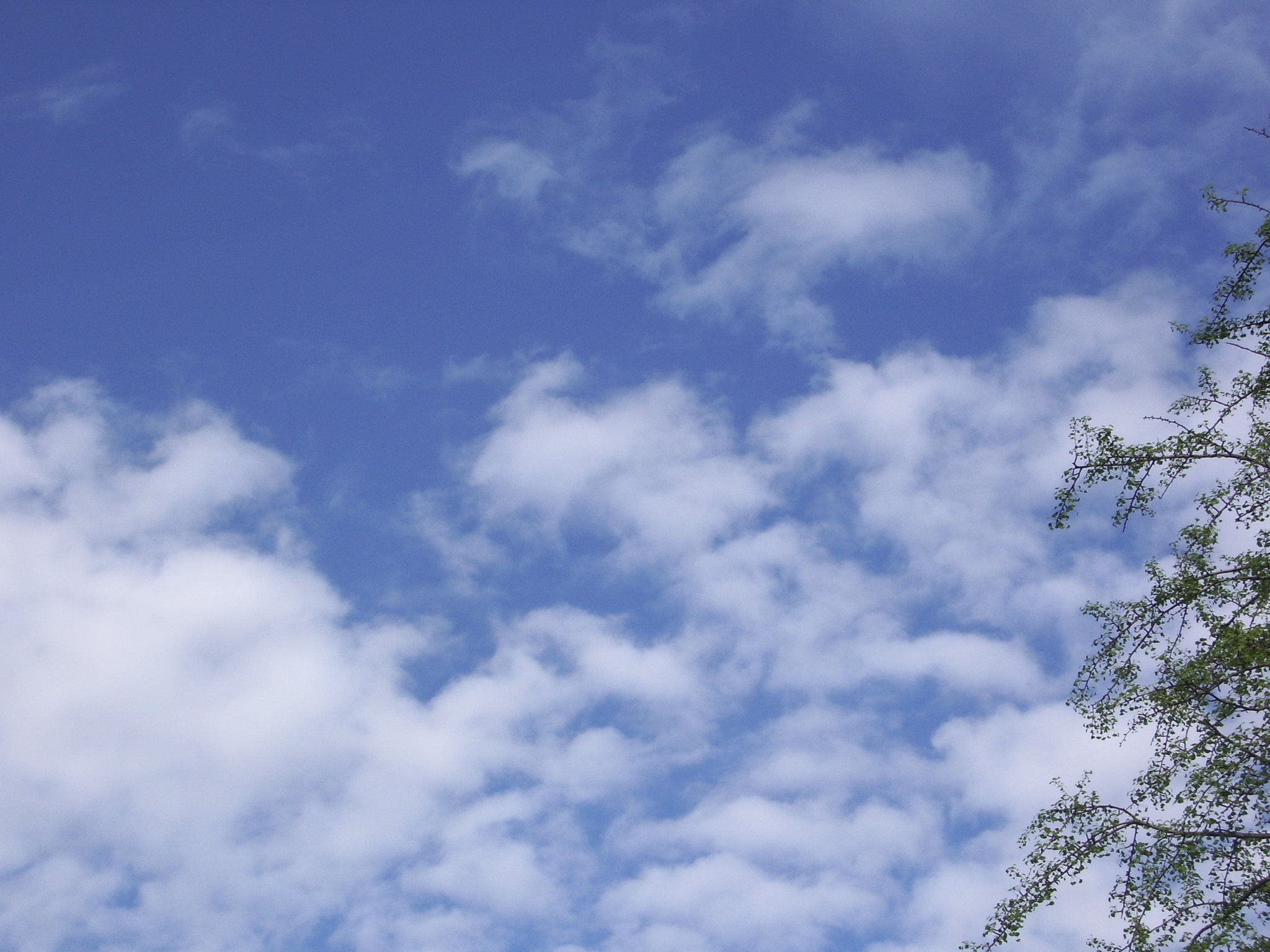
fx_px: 2715
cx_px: 635
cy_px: 476
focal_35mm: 74
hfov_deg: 26.3
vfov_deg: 19.9
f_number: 6.2
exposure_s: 1/250
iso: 50
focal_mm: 12.2
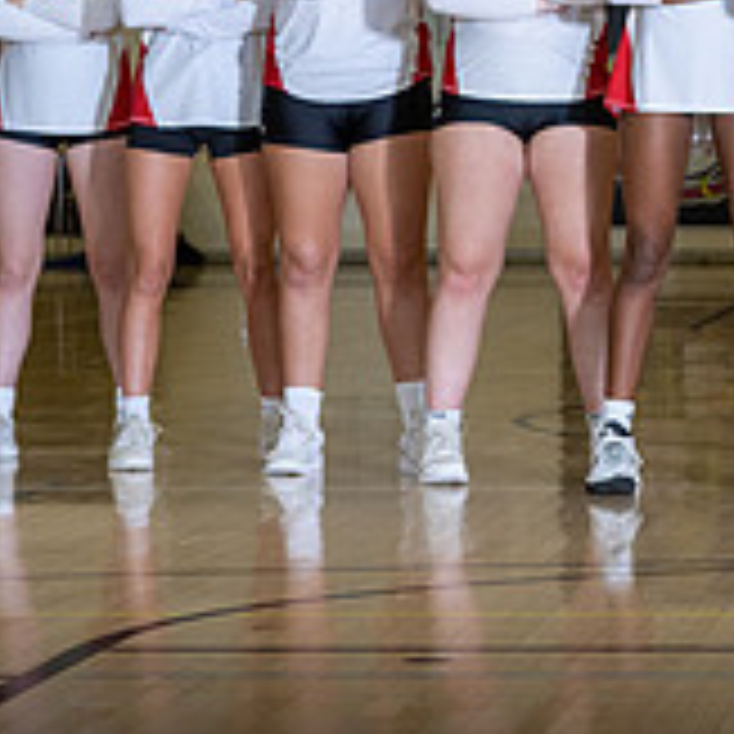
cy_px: 135
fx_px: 5494
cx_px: 1198
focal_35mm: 229
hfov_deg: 7.5
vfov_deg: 7.6
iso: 800
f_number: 5.6
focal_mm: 70
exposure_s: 1/200
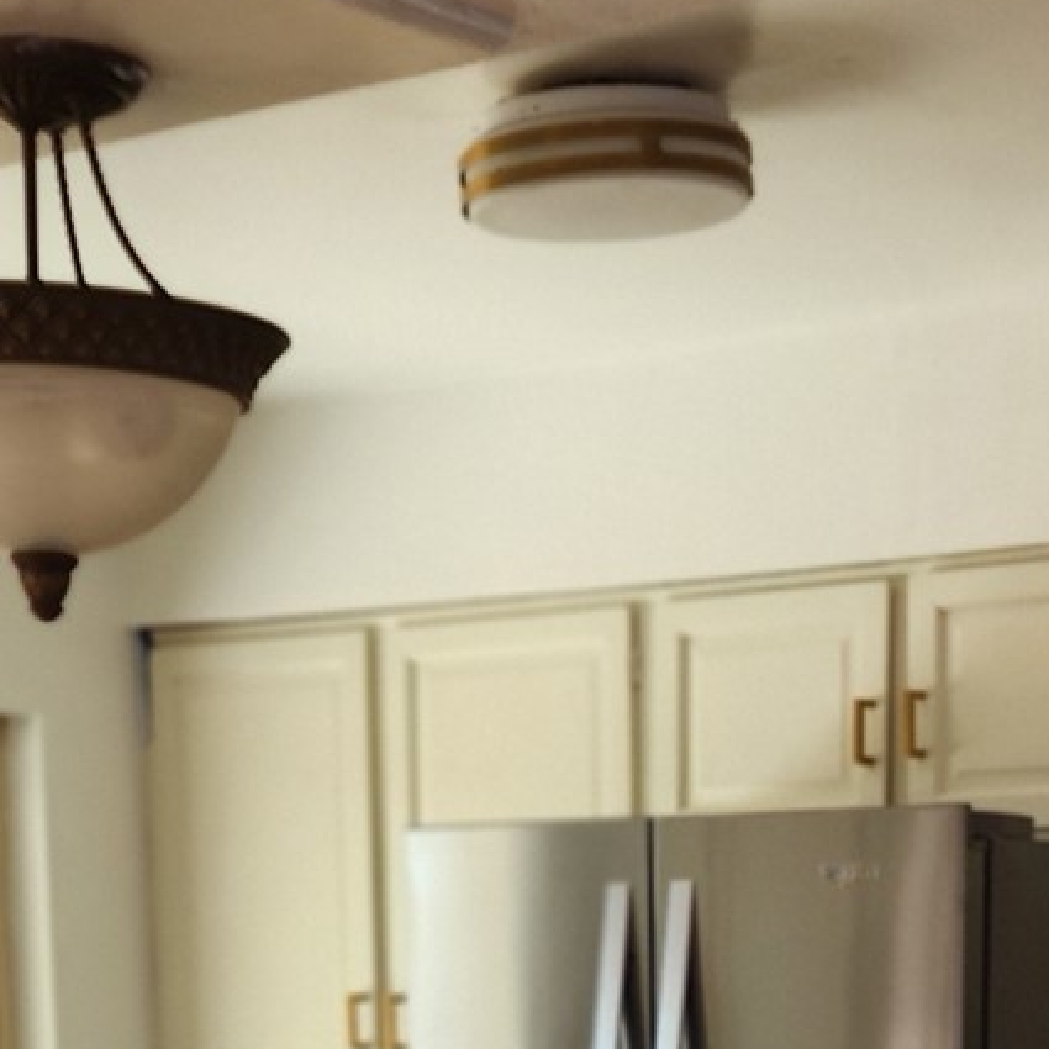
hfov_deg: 17.7
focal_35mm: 98
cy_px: 1582
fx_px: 3360
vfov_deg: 16.2
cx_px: 750
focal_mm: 6.4
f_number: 1.8
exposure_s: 1/120
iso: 40
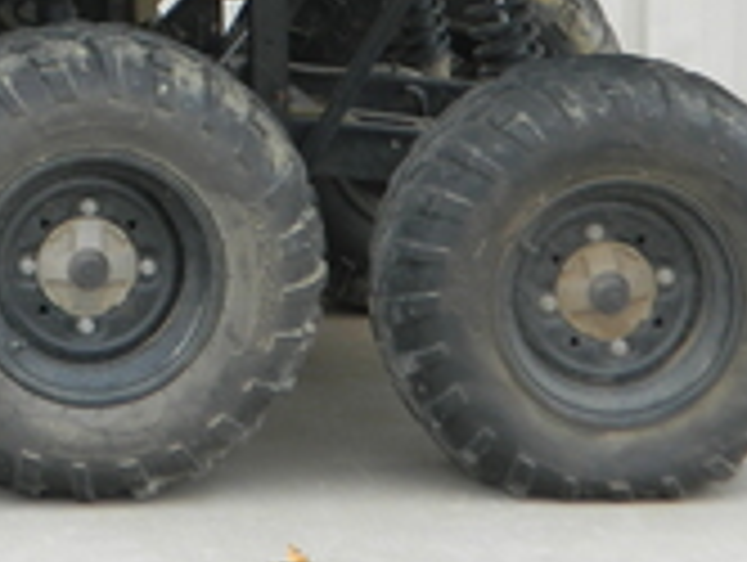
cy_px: -207
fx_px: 5943
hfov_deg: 7.1
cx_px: -324
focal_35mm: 275
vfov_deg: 5.4
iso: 80
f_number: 4.2
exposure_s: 1/160
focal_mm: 15.1
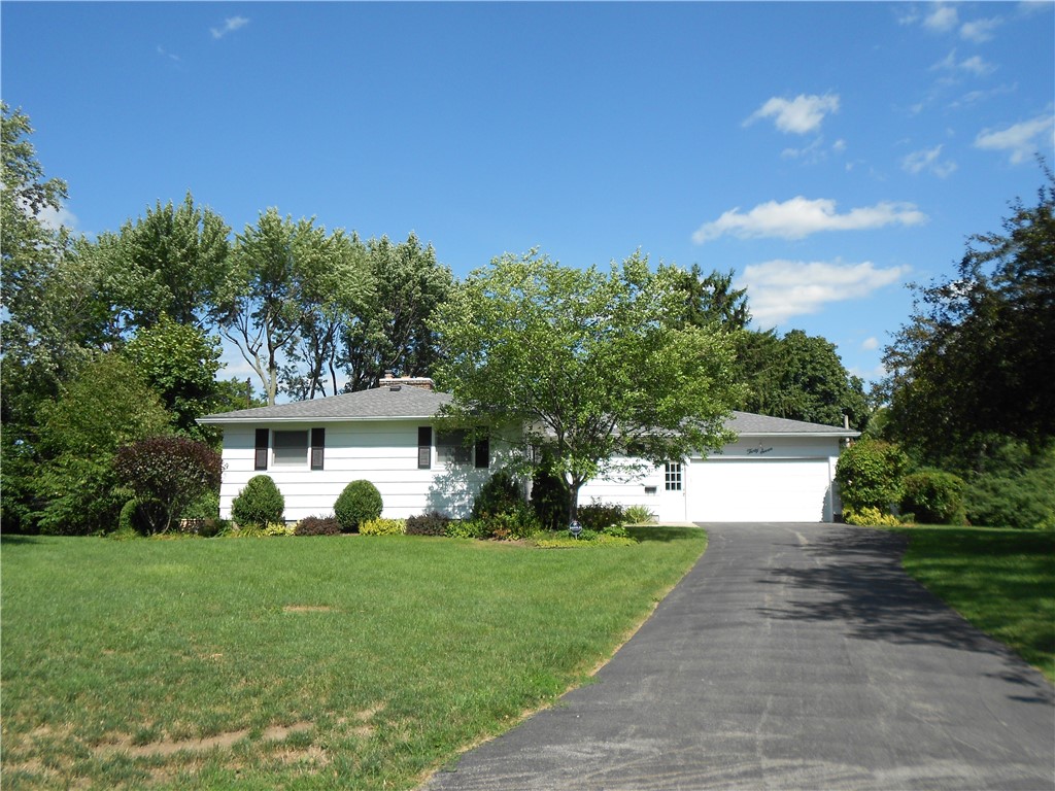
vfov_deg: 48.2
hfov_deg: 61.7
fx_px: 884
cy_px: 396
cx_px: 528
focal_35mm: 29
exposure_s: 1/800
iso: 80
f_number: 3.4
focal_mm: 5.1
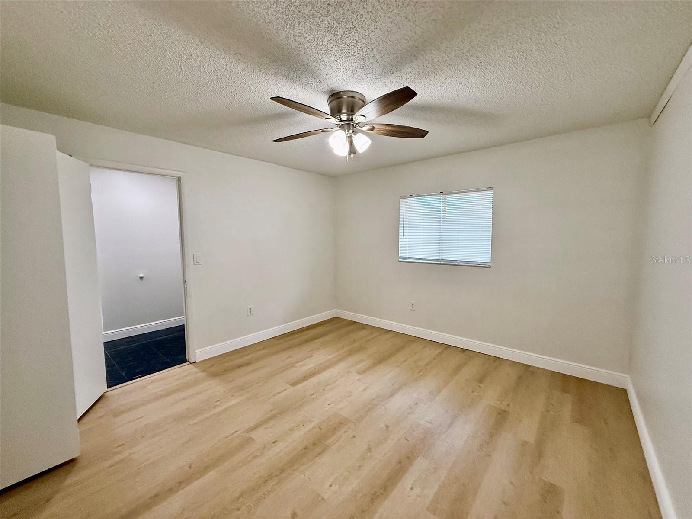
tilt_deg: -3.4
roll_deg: +1.1
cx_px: 346
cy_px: 260
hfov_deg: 102.1
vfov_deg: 85.7
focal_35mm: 14
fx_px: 280
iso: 200
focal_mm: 2.22
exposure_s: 1/120
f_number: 2.2
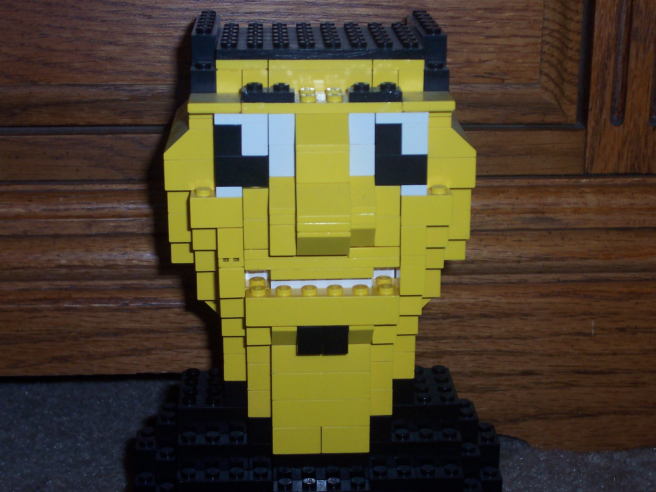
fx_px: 1346
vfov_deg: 20.7
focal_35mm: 71
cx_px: 328
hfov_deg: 27.4
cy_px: 246
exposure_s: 1/90
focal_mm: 10.8
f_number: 4
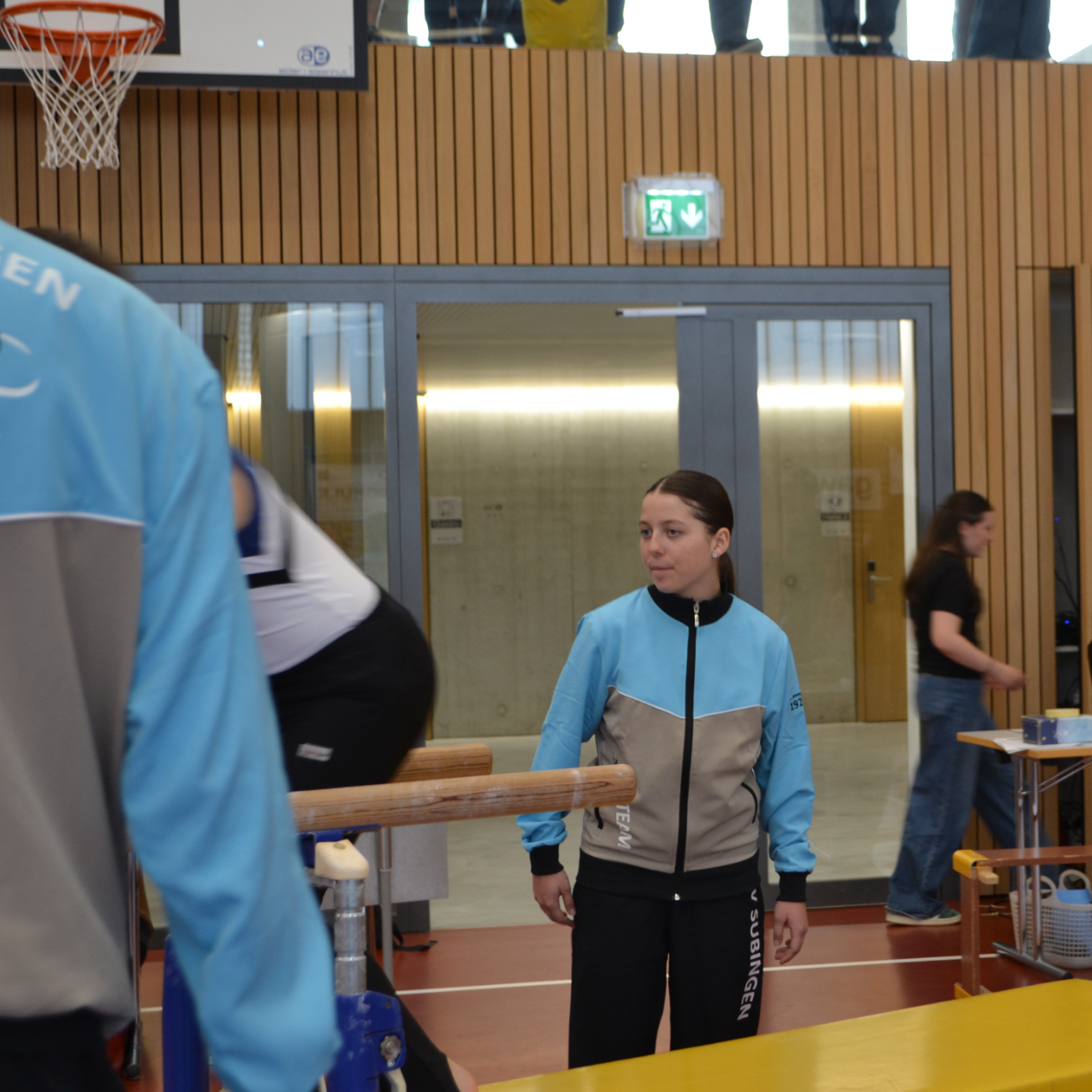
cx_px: 831
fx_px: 2356
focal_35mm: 66
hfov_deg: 25.8
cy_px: 545
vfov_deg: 26.1
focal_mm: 34
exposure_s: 1/40
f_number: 5
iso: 400
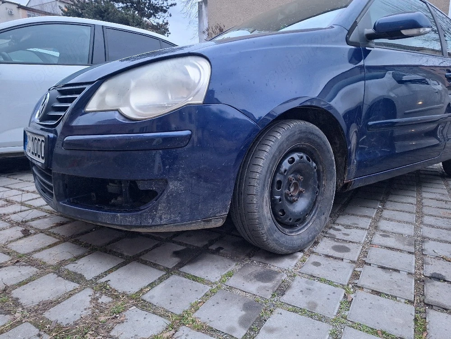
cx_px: 226
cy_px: 170
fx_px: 300
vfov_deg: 58.9
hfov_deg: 73.9
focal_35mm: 23
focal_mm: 5.54
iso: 400
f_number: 1.8
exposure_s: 1/25
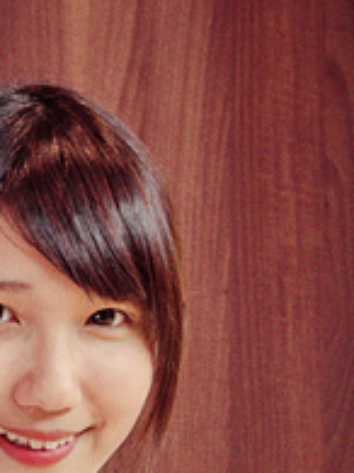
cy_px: 587
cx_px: -22
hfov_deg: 6.3
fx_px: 3221
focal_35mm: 236
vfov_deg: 8.3
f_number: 5.6
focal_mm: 50
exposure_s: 1/50
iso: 800
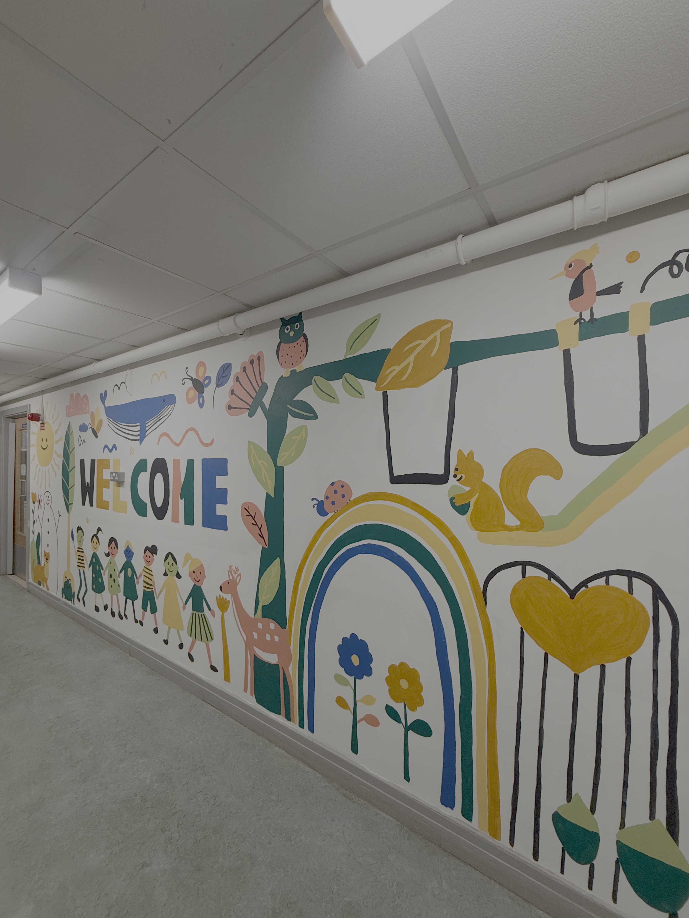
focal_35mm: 14
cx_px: 344
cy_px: 459
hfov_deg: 85.7
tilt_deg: +1.7
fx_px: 372
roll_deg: -0.3
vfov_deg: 102.1
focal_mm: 2.22
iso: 125
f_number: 2.2
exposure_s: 1/100
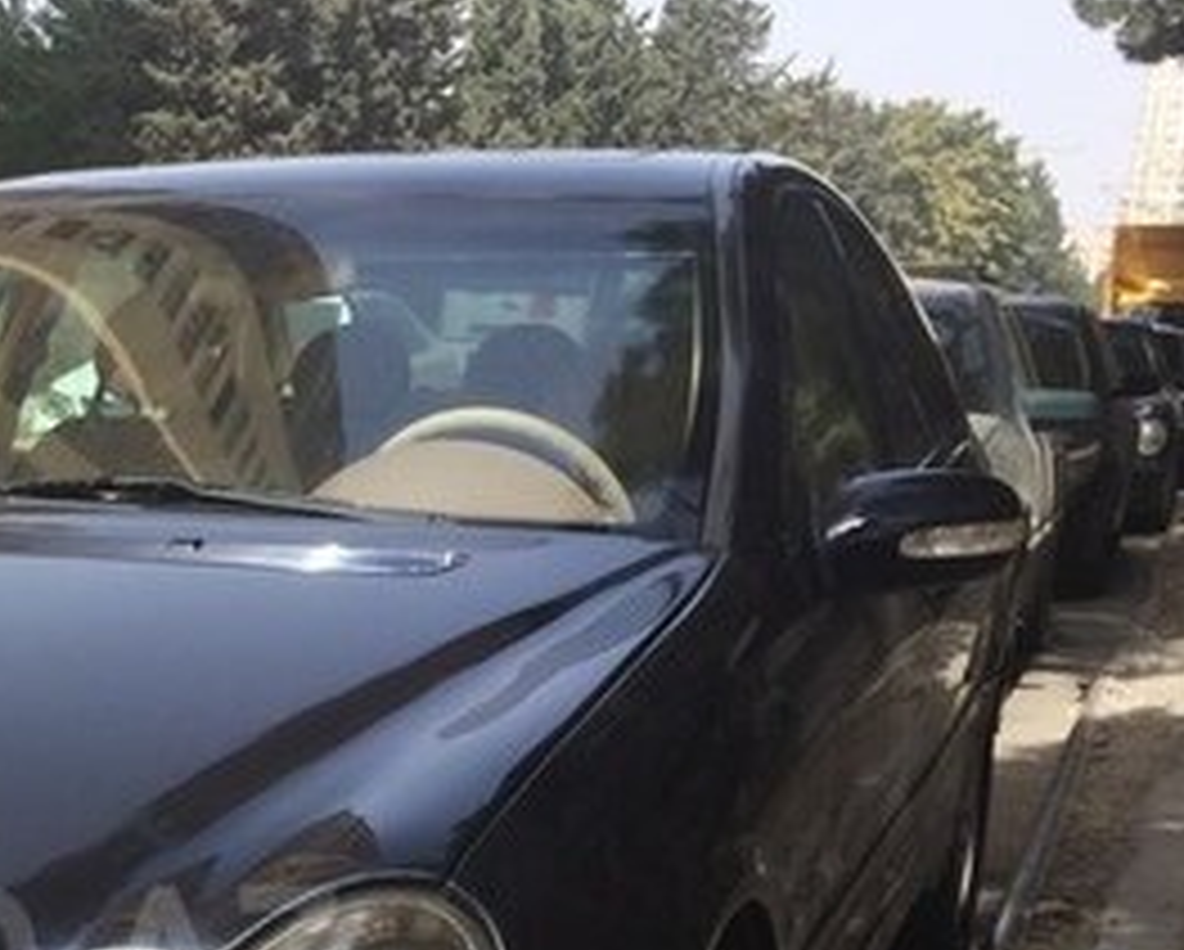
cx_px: -122
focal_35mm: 71
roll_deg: -2.0
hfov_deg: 24.9
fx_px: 2491
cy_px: 952
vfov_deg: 20.9
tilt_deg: -14.0
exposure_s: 1/977
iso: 32
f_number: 2.2
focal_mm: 4.15
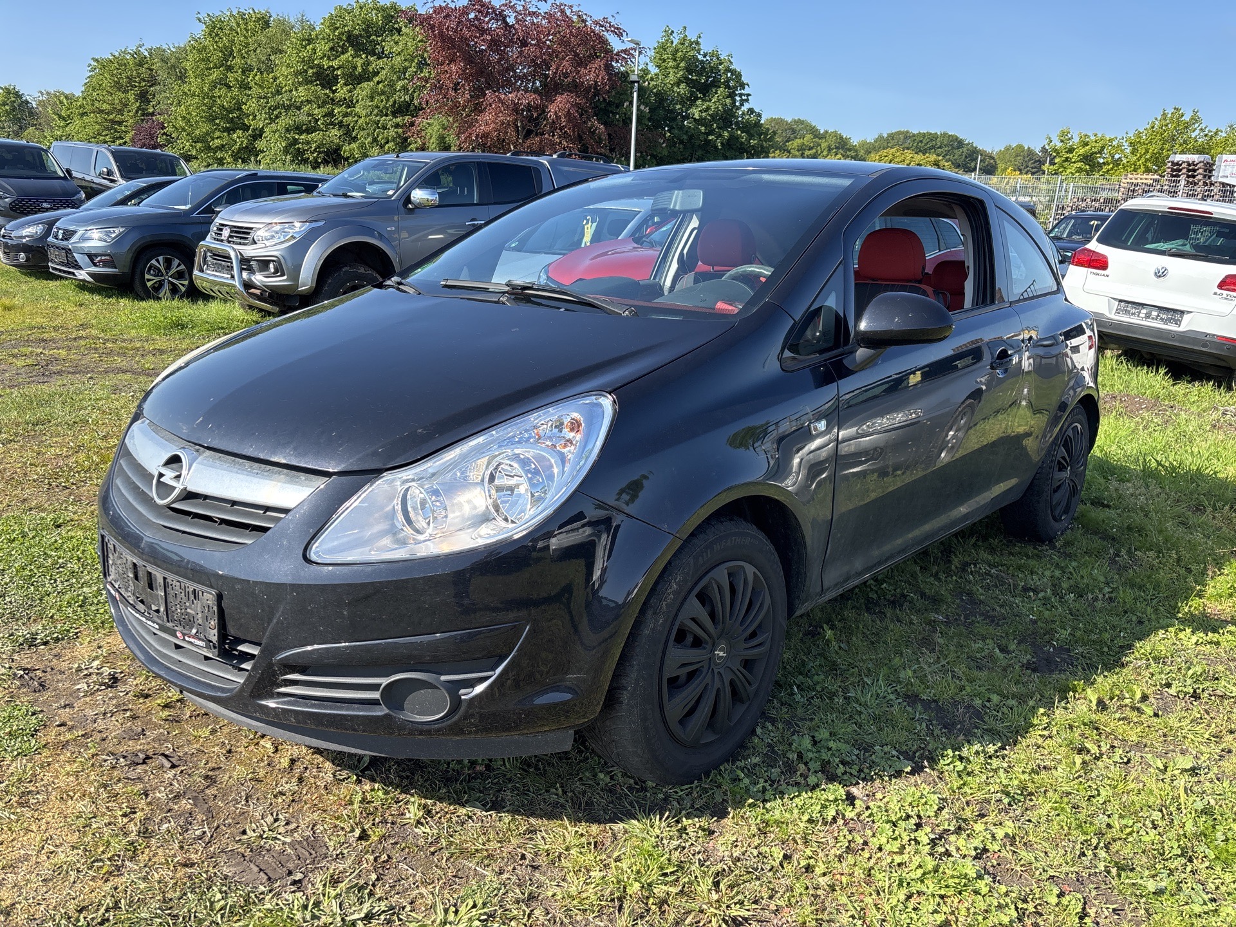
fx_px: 928
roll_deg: -1.8
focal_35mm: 26
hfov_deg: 67.3
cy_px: 464
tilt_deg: -15.8
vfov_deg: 53.1
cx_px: 618
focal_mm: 5.96
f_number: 1.6
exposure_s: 1/1007
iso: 50
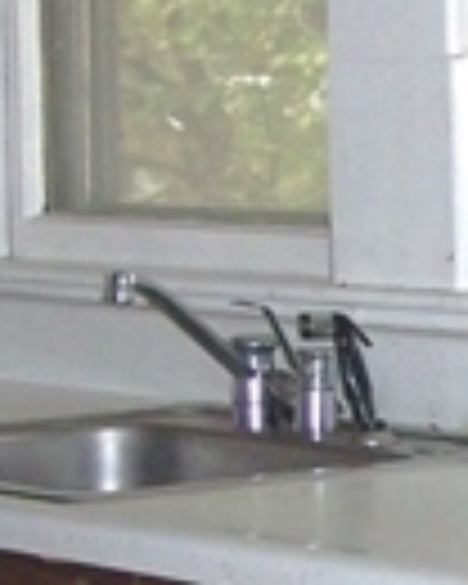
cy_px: 639
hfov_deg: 7.0
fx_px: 3792
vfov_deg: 8.7
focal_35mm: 219
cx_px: 482
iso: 80
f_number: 2.8
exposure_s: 1/60
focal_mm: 6.3
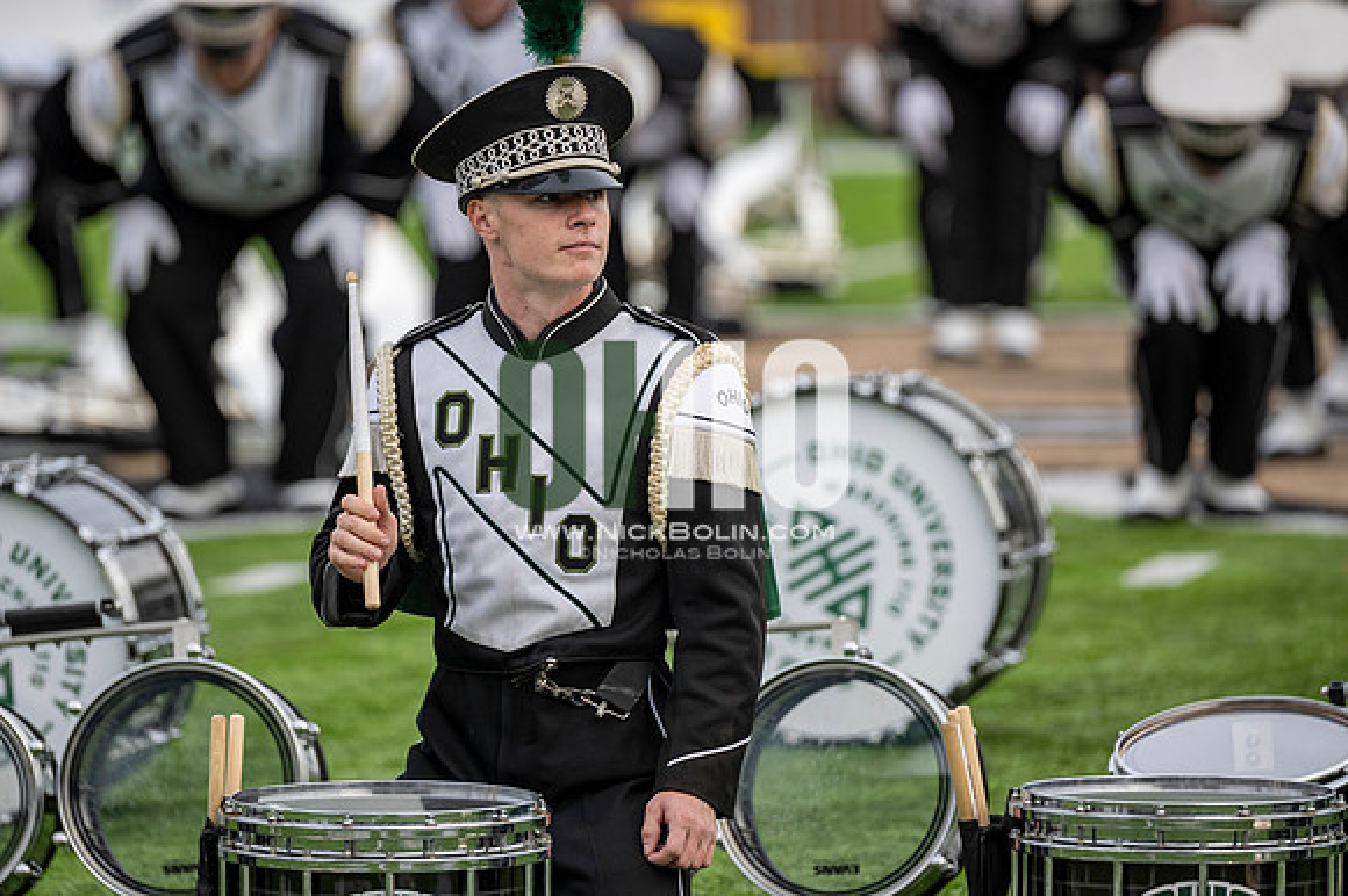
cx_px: 674
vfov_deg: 4.6
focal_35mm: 300
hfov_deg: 6.9
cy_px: 448
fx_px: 11226
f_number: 2.8
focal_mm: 200
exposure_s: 1/500
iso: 250
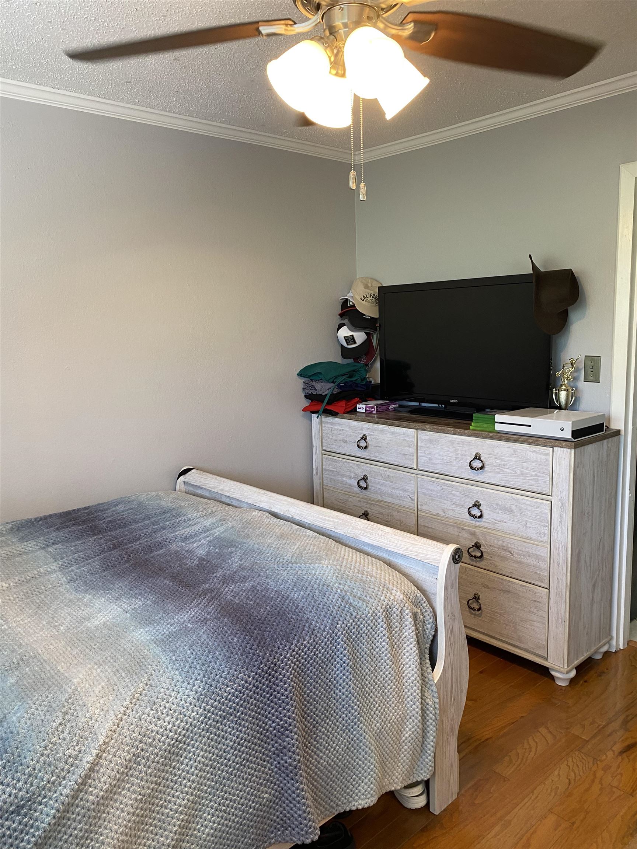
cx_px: 318
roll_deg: +1.4
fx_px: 638
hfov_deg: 53.1
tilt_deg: -8.5
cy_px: 424
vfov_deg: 67.3
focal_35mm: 26
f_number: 1.8
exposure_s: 1/60
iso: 100
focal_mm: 4.25
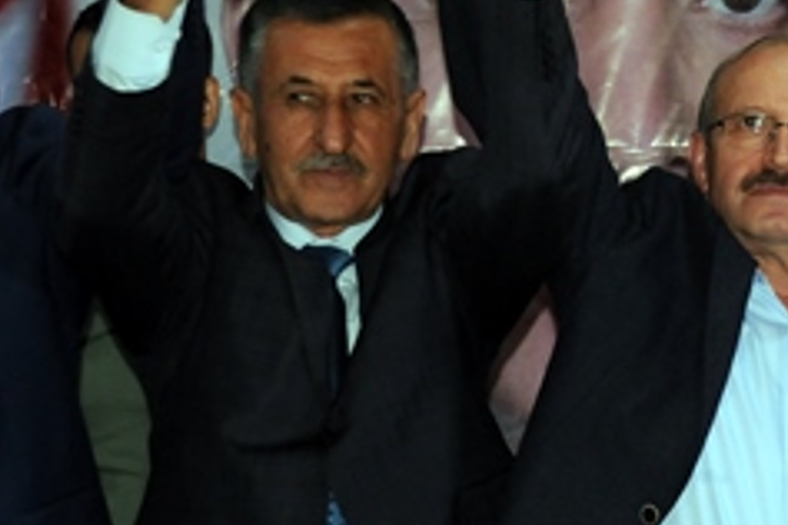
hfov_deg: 11.4
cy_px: 88
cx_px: 811
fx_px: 3896
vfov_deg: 7.7
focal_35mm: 178
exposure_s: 1/60
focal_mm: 44
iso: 800
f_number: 4.8
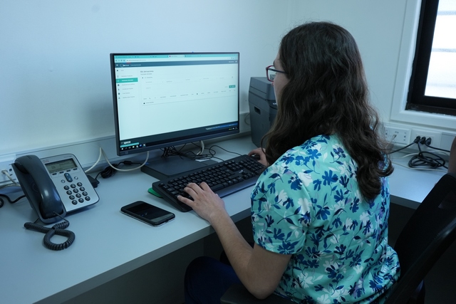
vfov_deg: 42.3
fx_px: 393
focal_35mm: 31
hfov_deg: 60.3
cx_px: 228
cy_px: 152
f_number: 5
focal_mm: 31
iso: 1250
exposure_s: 1/125
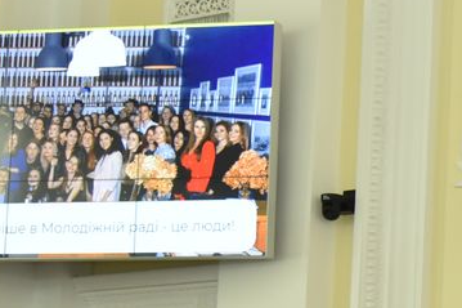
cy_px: 340
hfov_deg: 15.4
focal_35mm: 117
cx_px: 789
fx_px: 1501
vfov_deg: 11.5
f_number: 4
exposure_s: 1/200
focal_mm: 30
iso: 1600
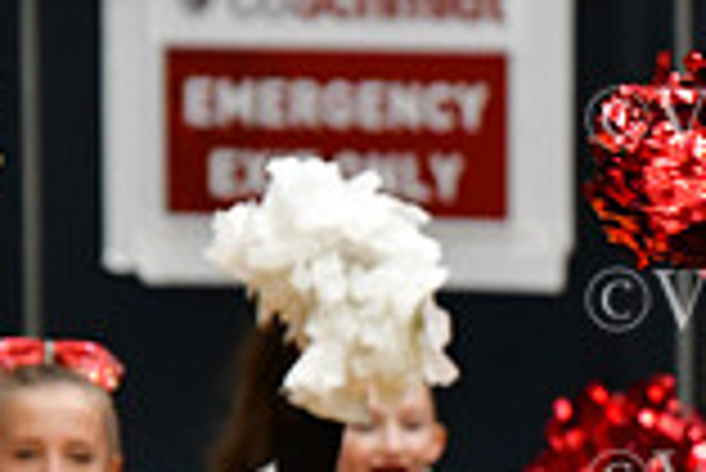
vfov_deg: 1.2
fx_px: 21709
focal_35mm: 1106
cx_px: 1237
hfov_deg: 1.9
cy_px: 753
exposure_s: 1/500
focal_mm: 200
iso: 4000
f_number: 3.5
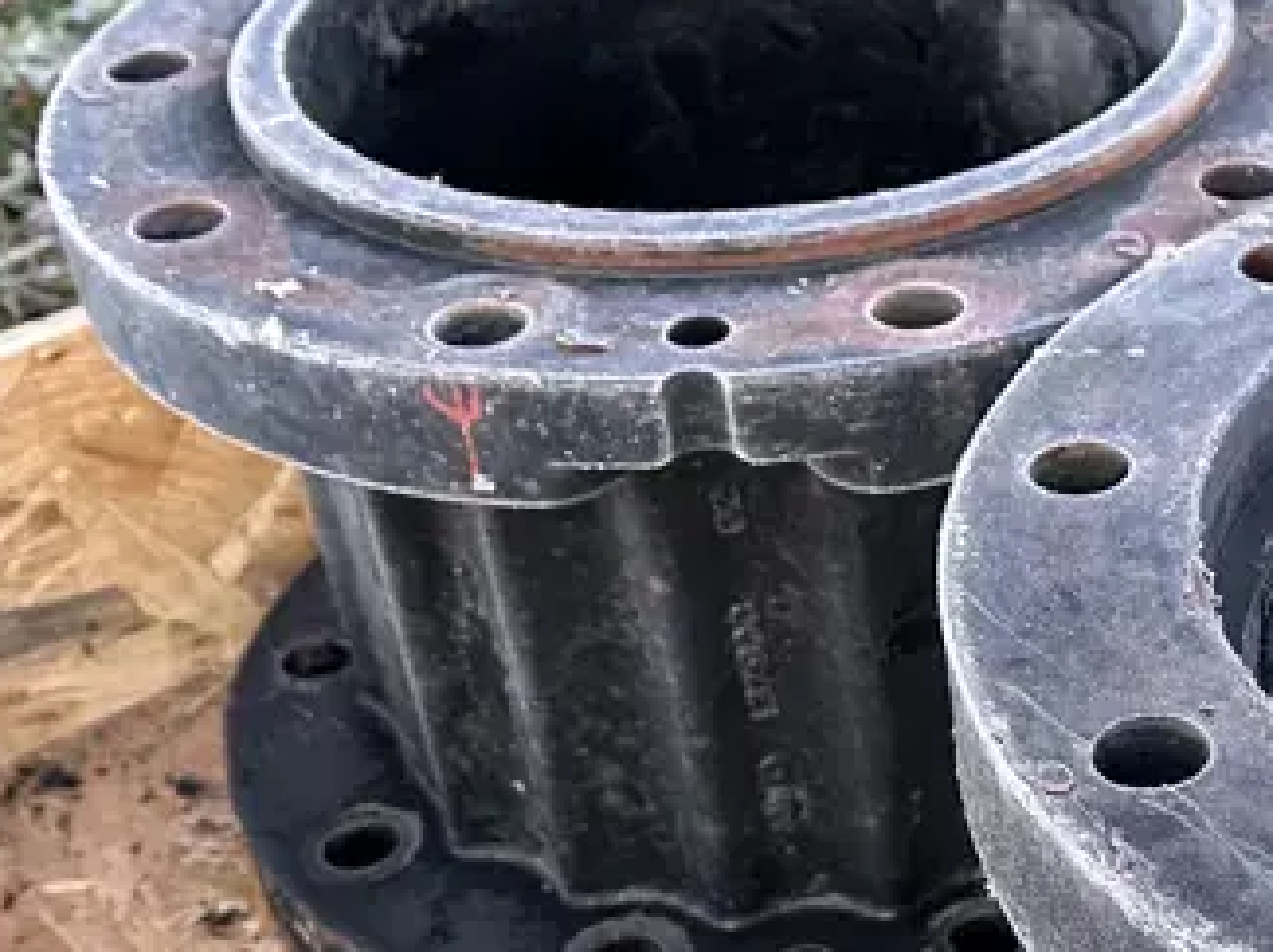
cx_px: 1324
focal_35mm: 71
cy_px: 733
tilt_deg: -38.5
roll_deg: -1.5
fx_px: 2608
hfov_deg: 25.8
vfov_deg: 20.5
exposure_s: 1/60
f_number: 1.78
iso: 400
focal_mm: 6.86
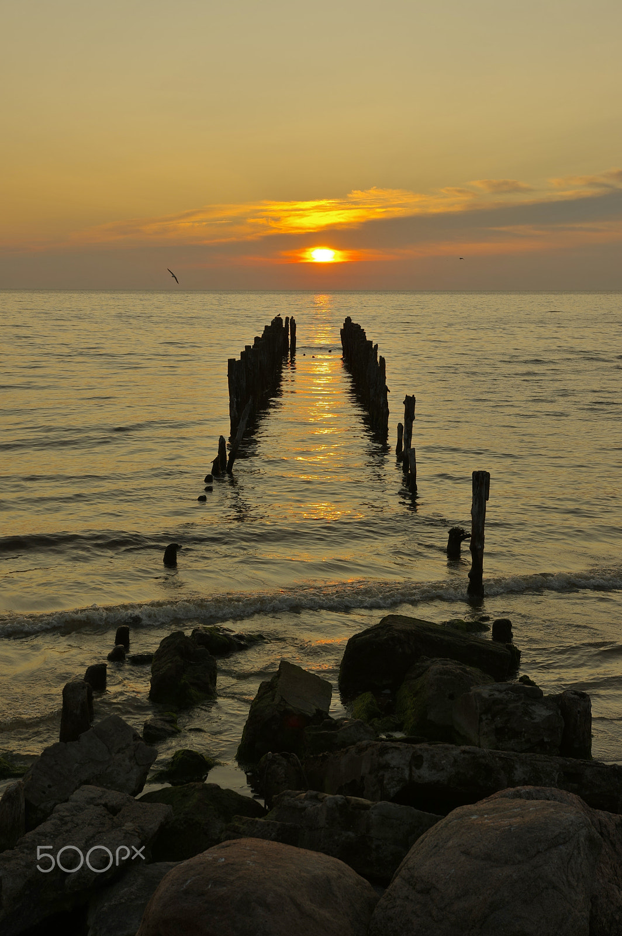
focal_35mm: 52
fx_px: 1350
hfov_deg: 25.9
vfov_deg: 38.2
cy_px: 468
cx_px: 311
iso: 100
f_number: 5.6
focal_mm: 35
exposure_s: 1/200
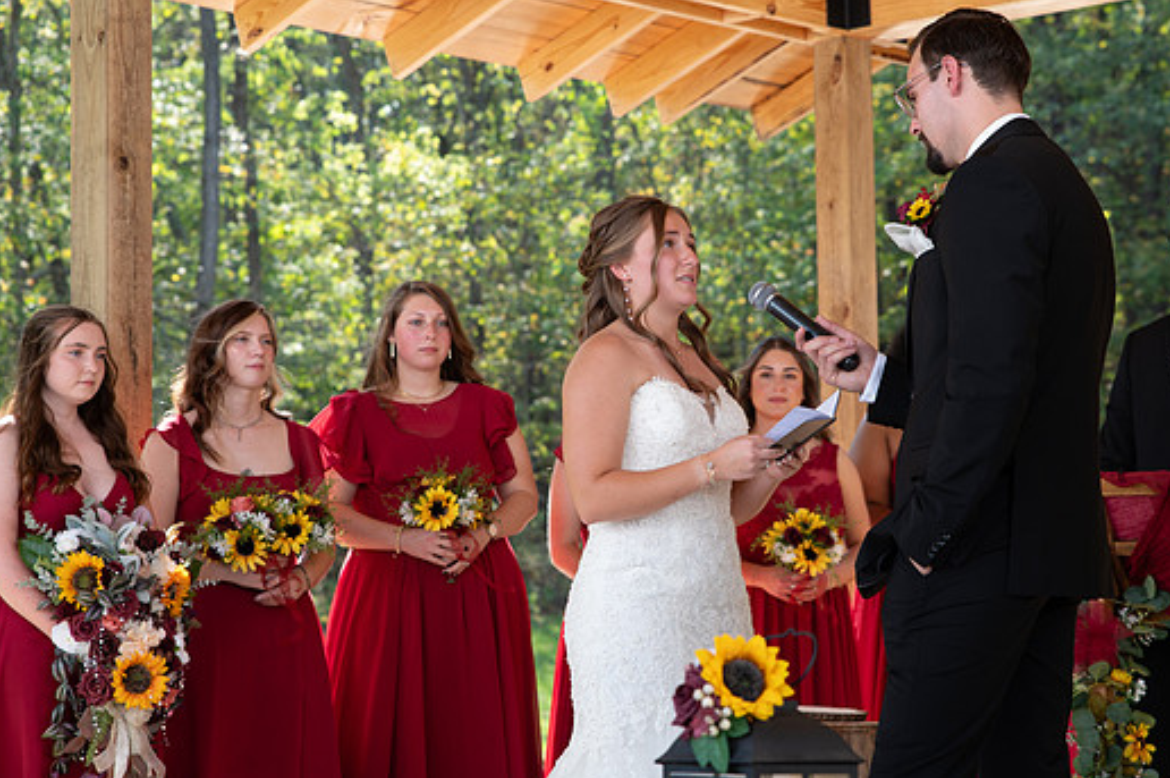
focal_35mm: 89
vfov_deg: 15.3
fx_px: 2890
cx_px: 678
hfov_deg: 22.9
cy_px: 351
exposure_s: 1/200
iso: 320
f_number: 4.5
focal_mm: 70
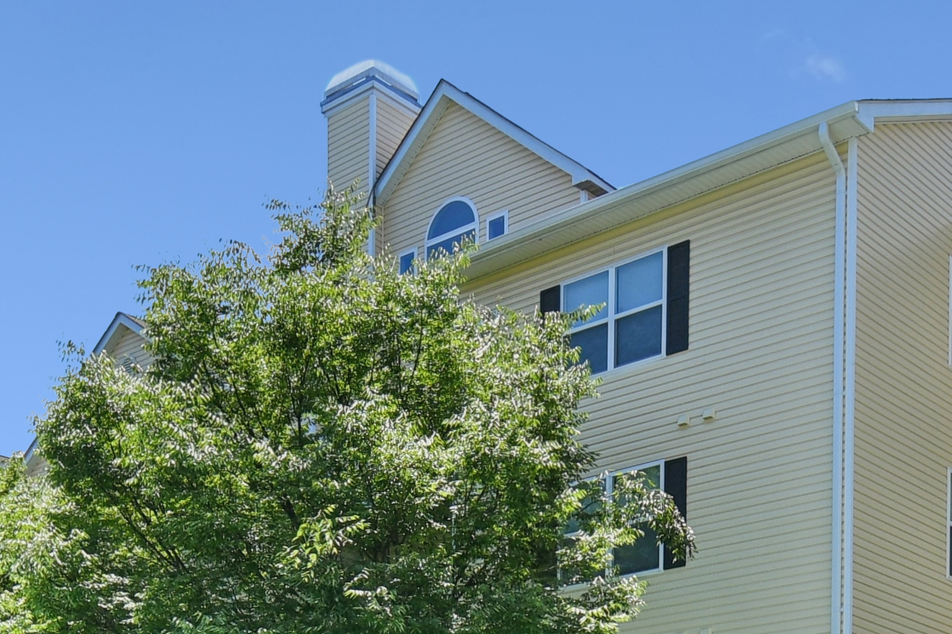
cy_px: 956
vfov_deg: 20.1
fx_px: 1533
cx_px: 383
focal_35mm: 58
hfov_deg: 34.4
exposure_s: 1/200
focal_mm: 11.5
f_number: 9
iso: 200
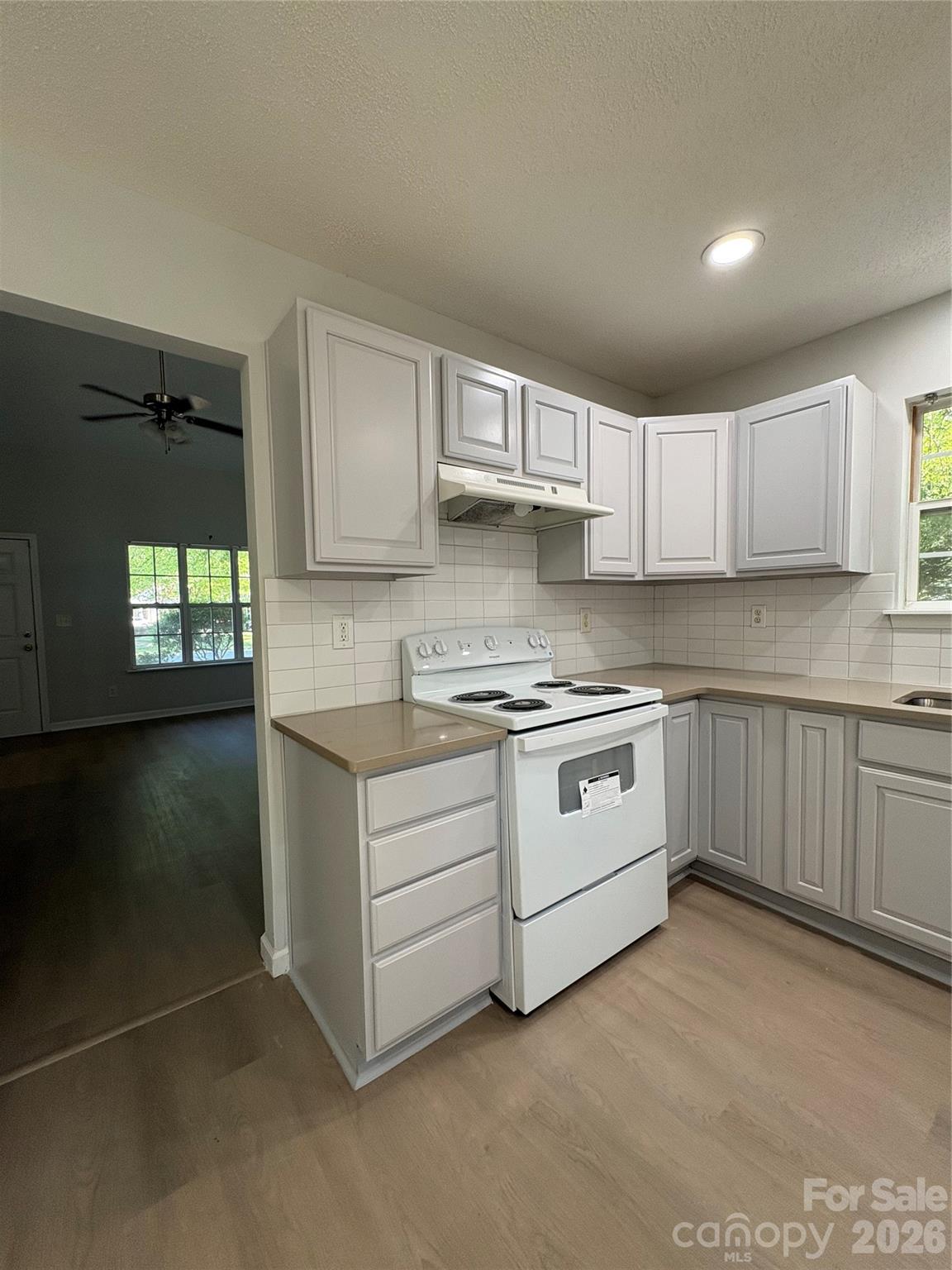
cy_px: 635
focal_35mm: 14
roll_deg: +0.8
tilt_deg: -3.3
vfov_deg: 102.1
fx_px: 513
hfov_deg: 85.7
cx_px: 476
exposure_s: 1/99
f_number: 2.2
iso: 160
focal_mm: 2.22
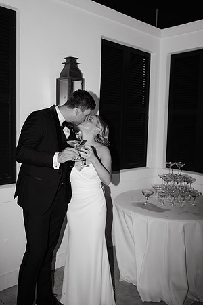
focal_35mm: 35
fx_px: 296
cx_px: 102
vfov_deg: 54.4
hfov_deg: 37.9
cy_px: 152
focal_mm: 35
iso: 400
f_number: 2.8
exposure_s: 1/160
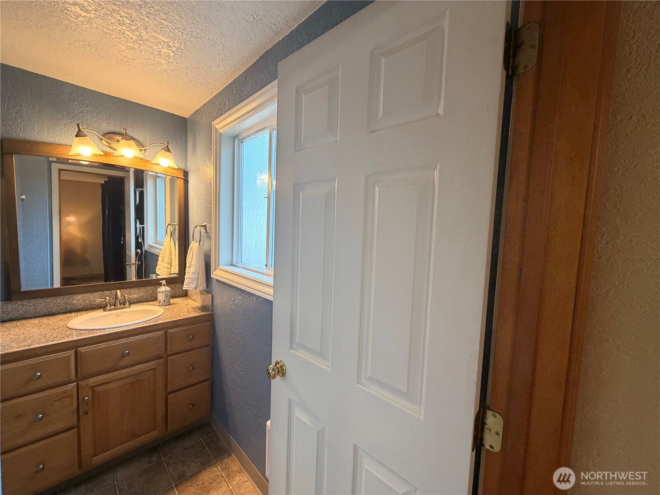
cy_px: 248
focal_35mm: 14
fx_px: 267
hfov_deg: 102.1
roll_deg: -1.8
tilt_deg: -4.1
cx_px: 330
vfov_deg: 85.7
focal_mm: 2.22
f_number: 2.2
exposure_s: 1/60
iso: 200
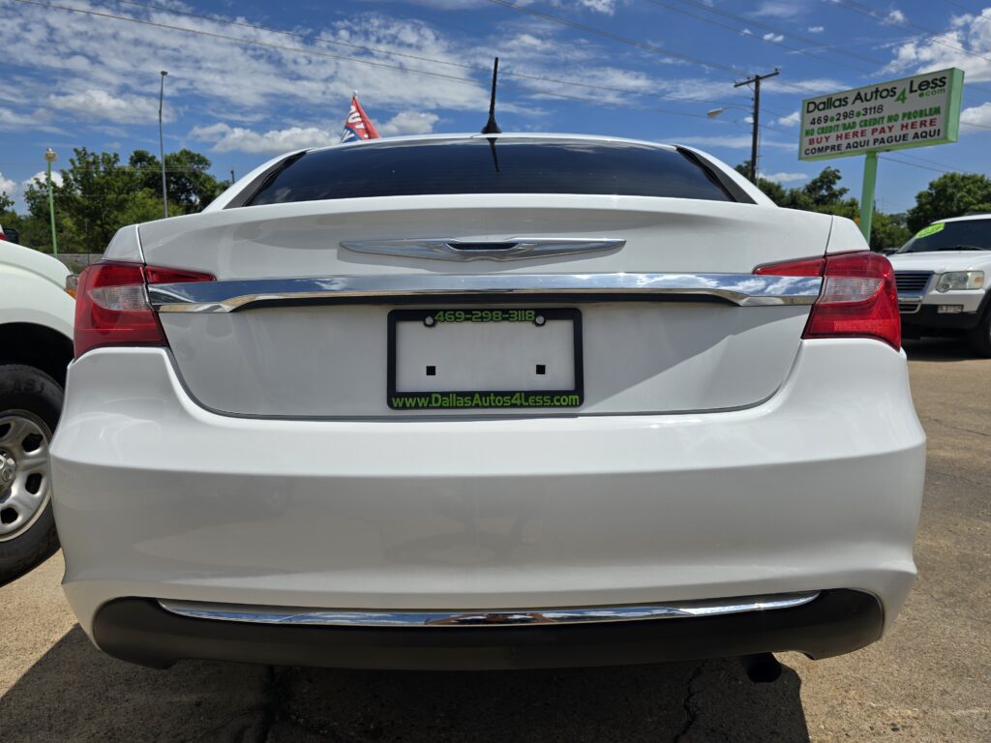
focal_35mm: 23
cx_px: 496
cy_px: 372
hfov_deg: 73.9
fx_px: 658
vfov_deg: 58.9
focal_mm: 6.3
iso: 12
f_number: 1.7
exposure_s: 1/1794
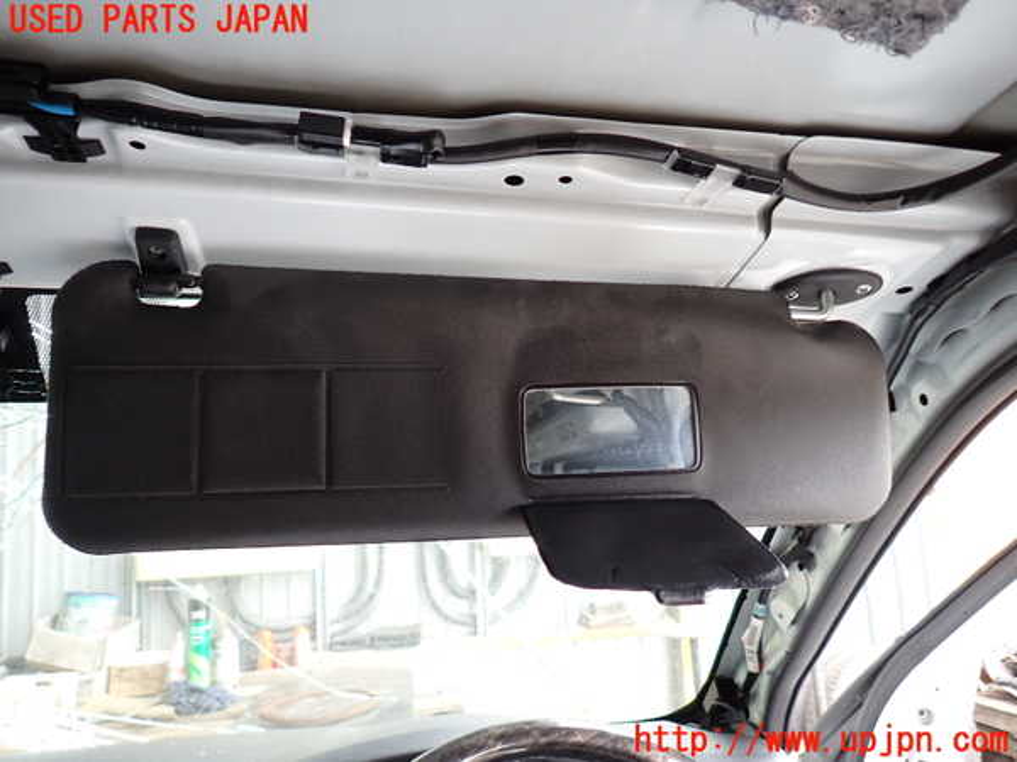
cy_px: 381
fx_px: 734
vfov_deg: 54.9
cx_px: 508
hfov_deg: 69.4
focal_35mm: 25
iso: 200
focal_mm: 4.5
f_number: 2
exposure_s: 1/50
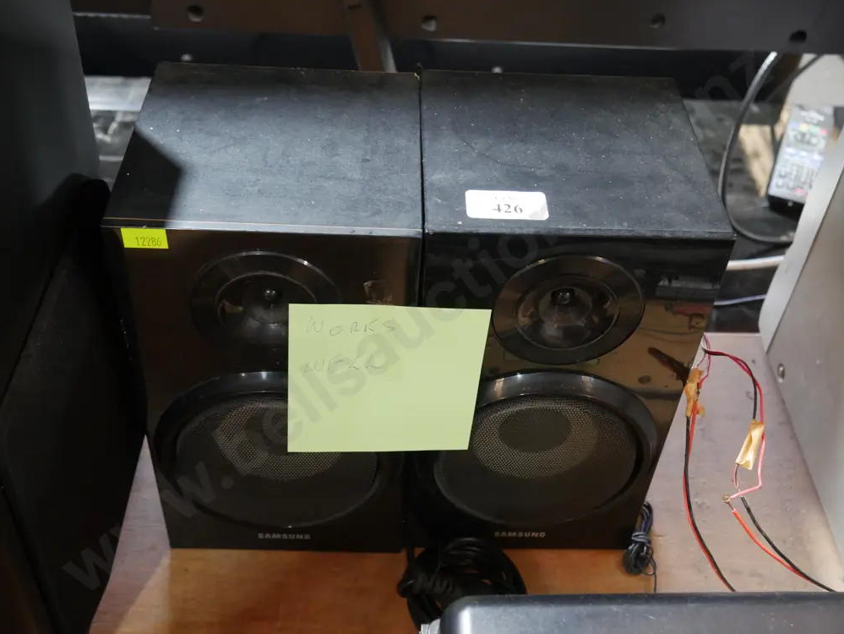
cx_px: 417
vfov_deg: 35.2
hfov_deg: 45.8
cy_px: 322
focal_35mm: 41
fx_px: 1000
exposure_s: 1/60
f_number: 4.4
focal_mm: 20
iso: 1600
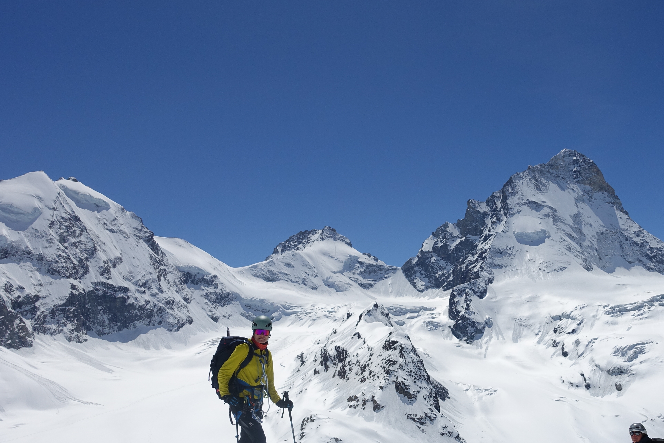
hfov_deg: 54.9
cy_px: 288
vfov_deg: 38.5
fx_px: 627
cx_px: 431
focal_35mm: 34
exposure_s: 1/320
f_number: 5.6
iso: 125
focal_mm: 8.8
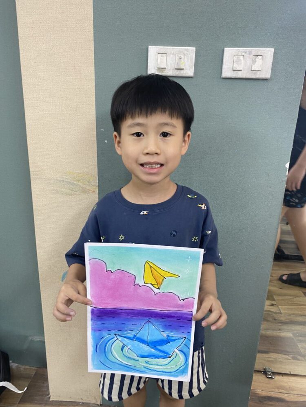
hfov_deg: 53.1
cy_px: 204
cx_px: 153
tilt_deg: -16.2
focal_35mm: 26
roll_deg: -2.4
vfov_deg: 67.3
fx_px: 306
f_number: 1.8
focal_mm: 4.25
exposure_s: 1/50
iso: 80
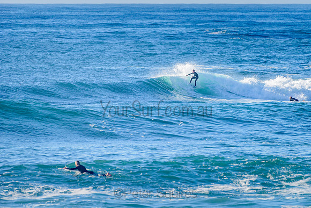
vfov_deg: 2.2
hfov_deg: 3.4
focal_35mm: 613
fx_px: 5298
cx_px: 191
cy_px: 89
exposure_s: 1/2000
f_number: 5.6
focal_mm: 500
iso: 320
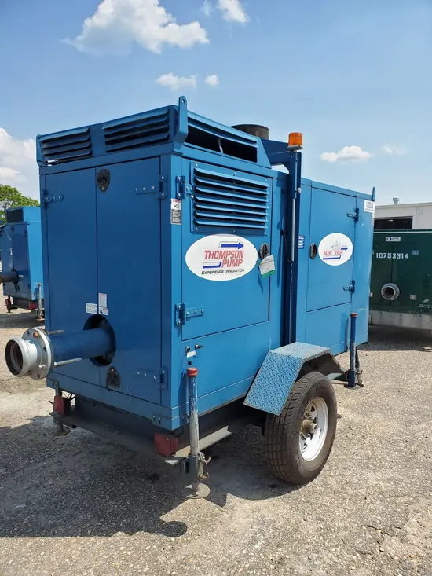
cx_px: 216
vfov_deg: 67.3
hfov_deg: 53.1
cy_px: 288
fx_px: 433
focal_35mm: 26
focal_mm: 4.3
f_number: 2.4
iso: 50
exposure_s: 1/1192
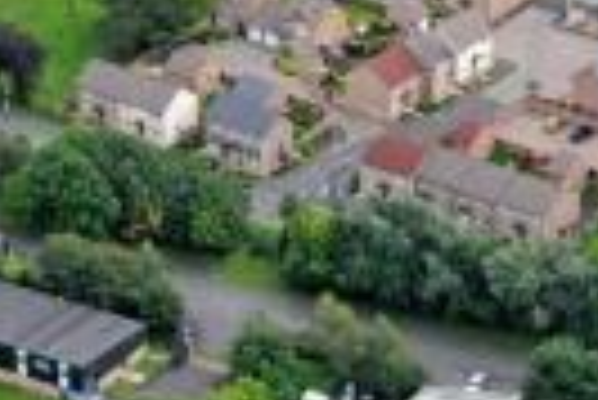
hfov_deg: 9.1
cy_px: 303
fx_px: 3692
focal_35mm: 222
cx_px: -234
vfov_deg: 6.2
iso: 1000
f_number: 9
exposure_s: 1/500
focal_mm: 62
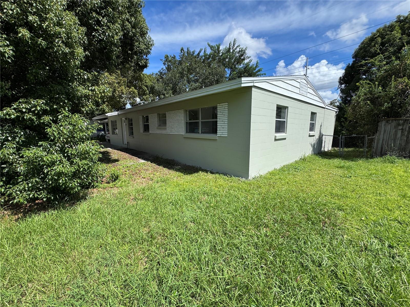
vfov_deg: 85.7
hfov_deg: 102.1
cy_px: 154
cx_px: 205
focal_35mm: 14
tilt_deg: -9.4
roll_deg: -0.7
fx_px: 166
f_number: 2.2
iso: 50
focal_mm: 2.22
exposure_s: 1/1832
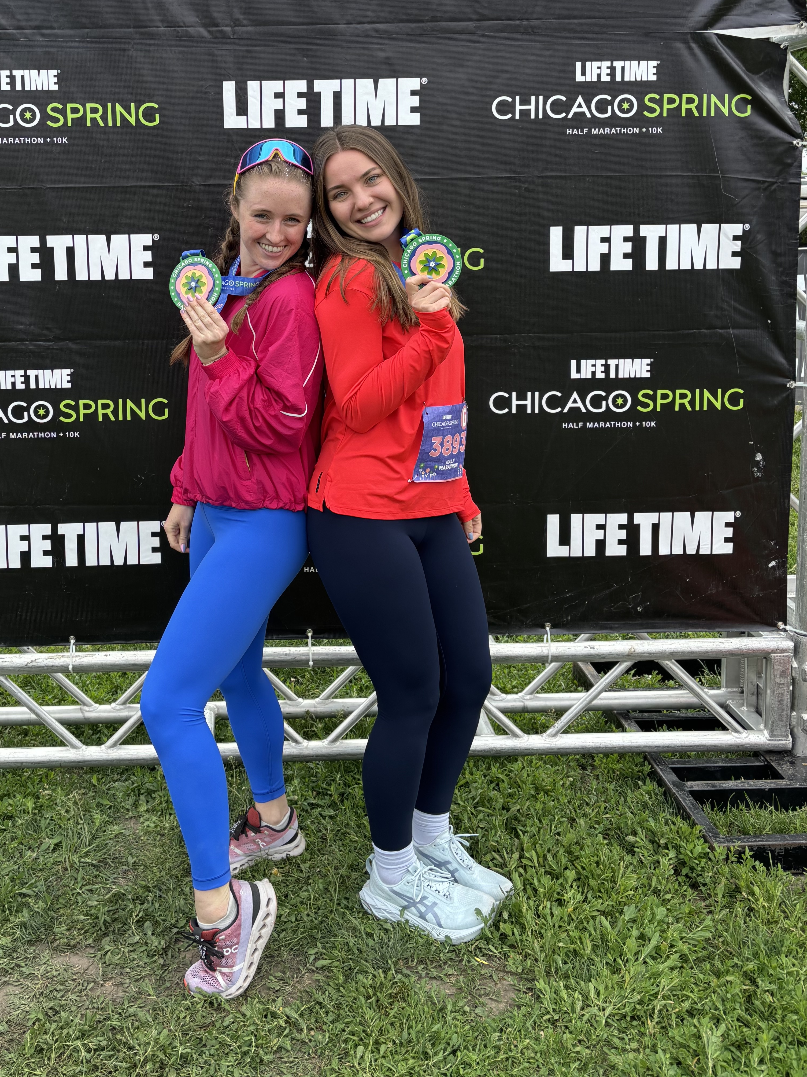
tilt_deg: -7.3
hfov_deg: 38.2
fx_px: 1150
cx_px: 268
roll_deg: +1.1
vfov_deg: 49.0
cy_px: 332
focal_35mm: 37
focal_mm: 5.96
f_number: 1.6
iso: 50
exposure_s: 1/970
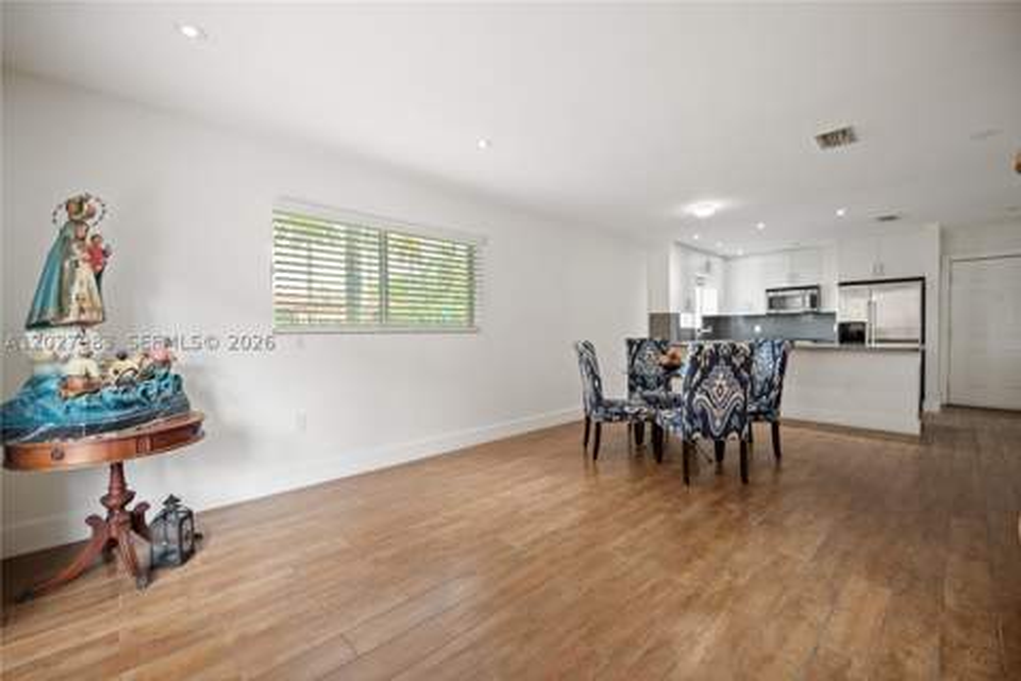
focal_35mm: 14
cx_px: 510
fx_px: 397
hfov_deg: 104.3
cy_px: 340
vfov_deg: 81.2
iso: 100
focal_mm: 14
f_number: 2.8
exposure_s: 1/20
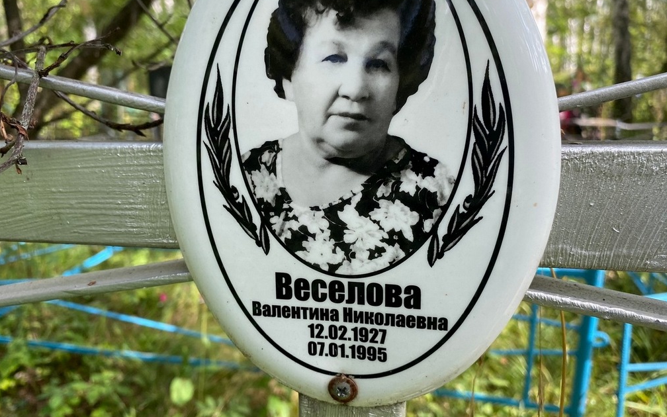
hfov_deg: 66.5
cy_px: 203
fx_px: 509
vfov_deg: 44.5
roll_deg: +1.3
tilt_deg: -11.3
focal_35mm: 28
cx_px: 337
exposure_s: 1/201
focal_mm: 4.25
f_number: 1.8
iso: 32
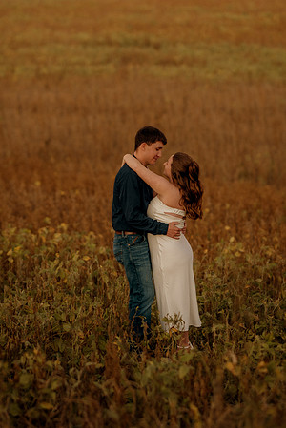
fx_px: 1513
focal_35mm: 127
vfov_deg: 16.1
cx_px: 143
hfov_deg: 10.8
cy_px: 214
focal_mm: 85
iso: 200
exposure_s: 1/125
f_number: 1.8
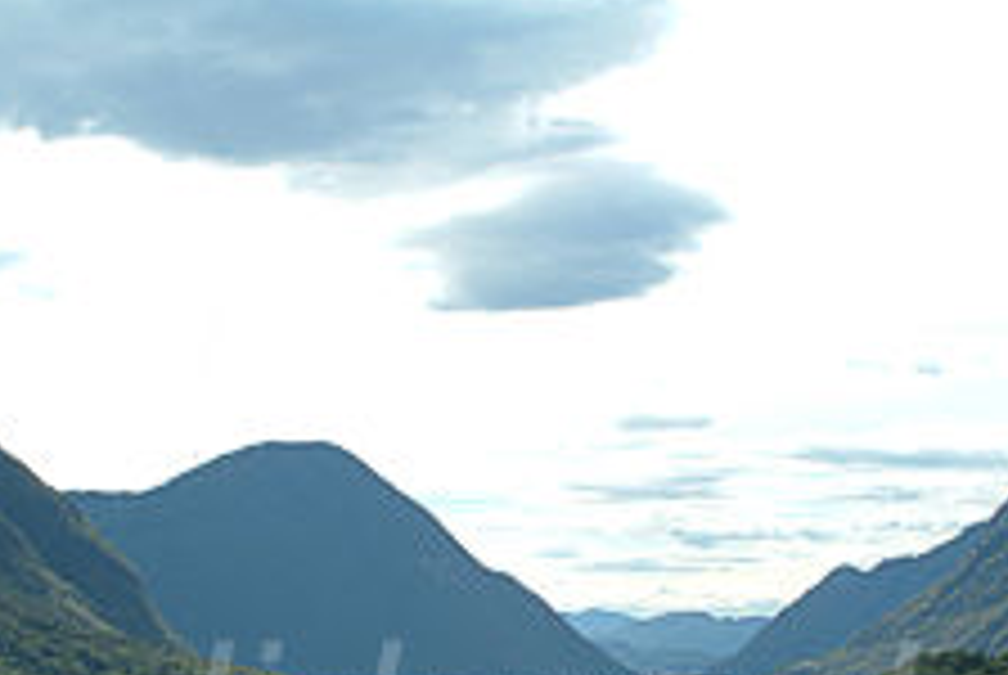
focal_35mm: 88
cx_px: 572
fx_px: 2467
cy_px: 691
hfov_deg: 23.1
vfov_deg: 15.3
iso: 160
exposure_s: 1/350
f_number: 6.7
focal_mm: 28
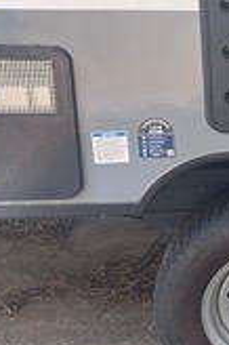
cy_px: 97
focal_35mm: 66
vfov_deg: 30.2
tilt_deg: -14.9
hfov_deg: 18.0
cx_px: 359
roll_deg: -0.7
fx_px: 631
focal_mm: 4.2
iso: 32
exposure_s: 1/307
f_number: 1.6
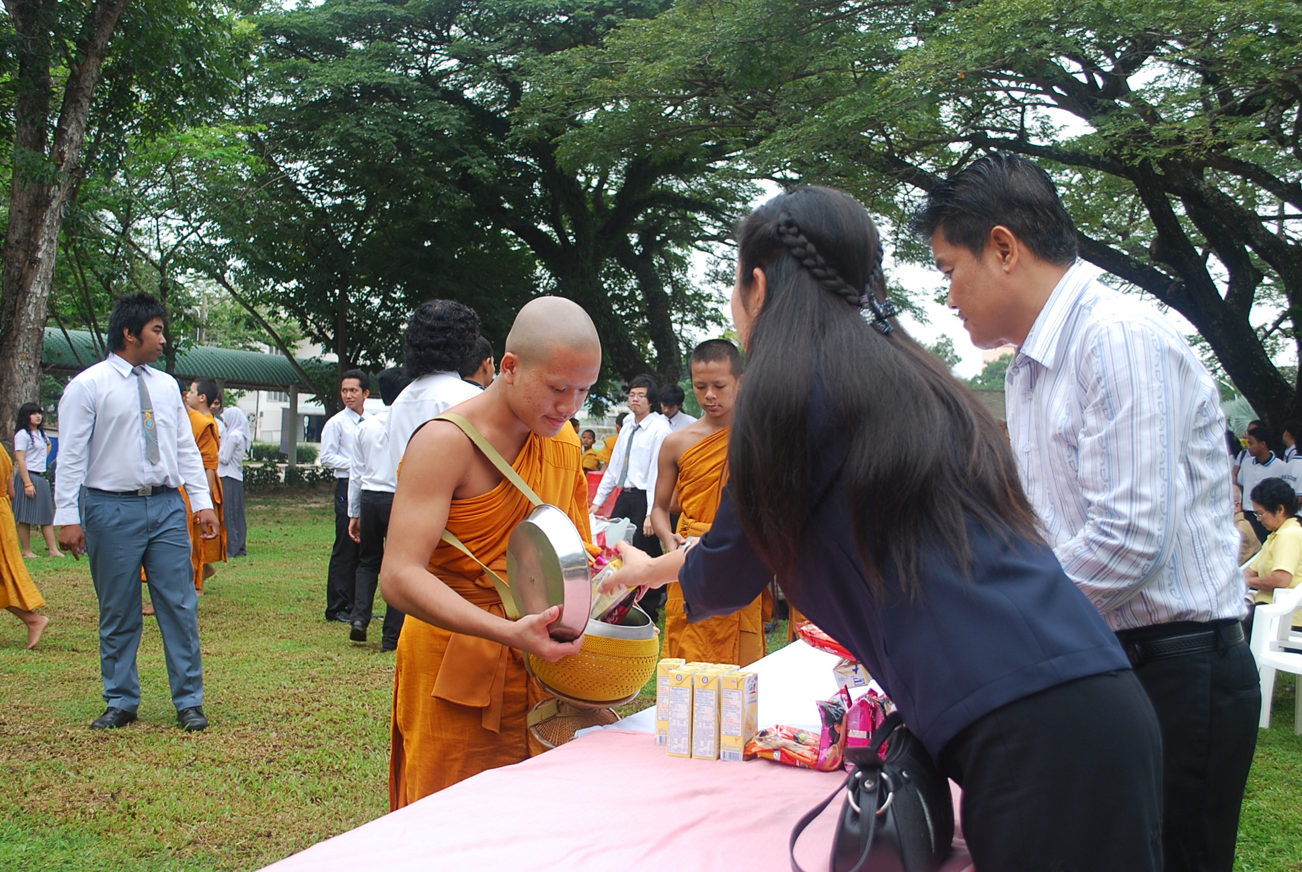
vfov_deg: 34.3
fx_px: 1412
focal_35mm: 39
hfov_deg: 49.5
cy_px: 436
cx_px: 651
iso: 200
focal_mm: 26
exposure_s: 1/100
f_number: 4.5
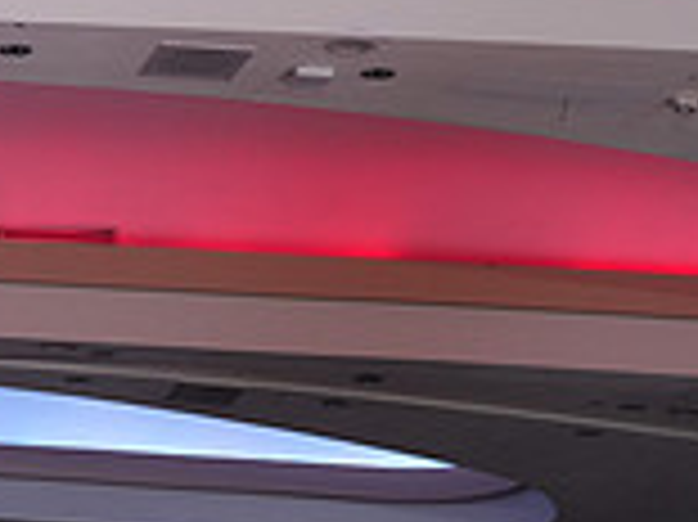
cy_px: 767
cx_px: -599
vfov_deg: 9.7
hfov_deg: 12.1
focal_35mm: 148
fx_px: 2982
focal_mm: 41
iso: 1250
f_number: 5
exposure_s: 1/200
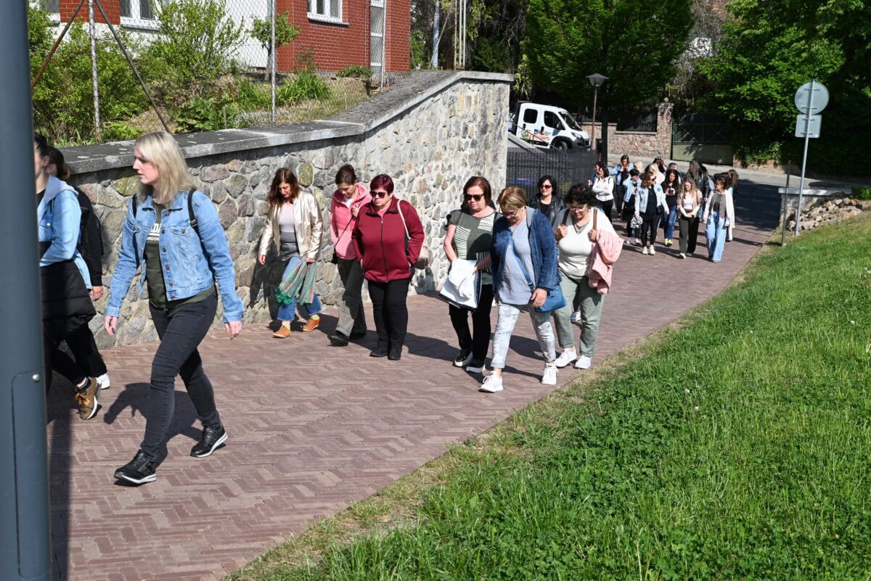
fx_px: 1113
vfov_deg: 29.3
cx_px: 436
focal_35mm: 46
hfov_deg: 42.7
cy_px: 290
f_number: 6.3
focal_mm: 46
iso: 100
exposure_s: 1/320
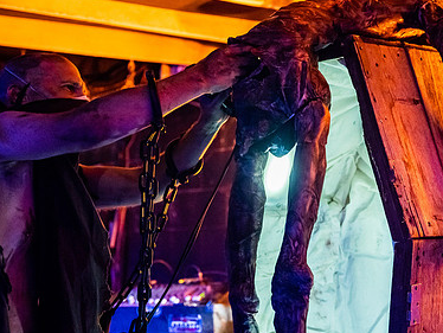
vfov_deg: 18.0
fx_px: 1050
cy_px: 128
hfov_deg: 23.8
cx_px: 263
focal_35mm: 82
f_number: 2.8
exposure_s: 1/200
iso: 2500
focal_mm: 47.2
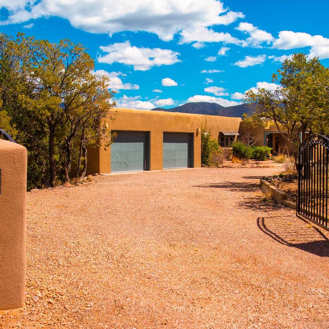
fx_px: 462
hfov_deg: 39.1
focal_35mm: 43
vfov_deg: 39.2
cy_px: 168
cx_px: 185
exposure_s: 1/1000
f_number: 7.1
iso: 320
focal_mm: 22
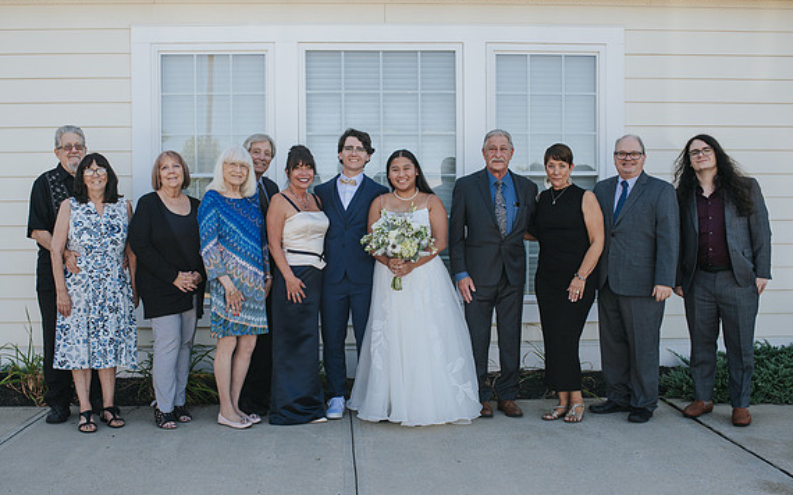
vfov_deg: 32.7
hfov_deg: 50.4
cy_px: 270
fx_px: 843
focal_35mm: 39
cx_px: 372
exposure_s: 1/400
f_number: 3.5
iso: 160
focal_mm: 35
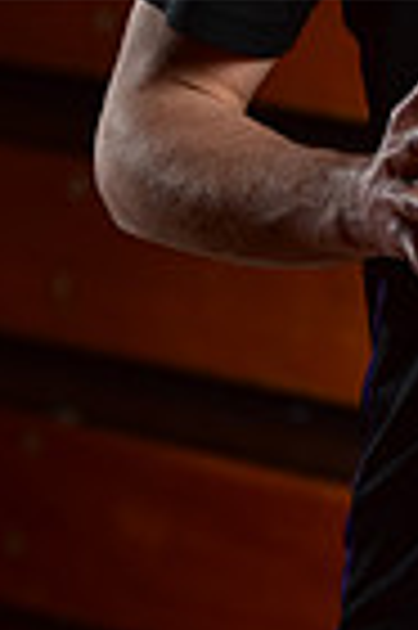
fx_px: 11575
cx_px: 614
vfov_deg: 3.1
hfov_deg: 2.1
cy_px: -144
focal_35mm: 663
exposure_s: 1/250
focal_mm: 160
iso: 250
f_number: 5.6
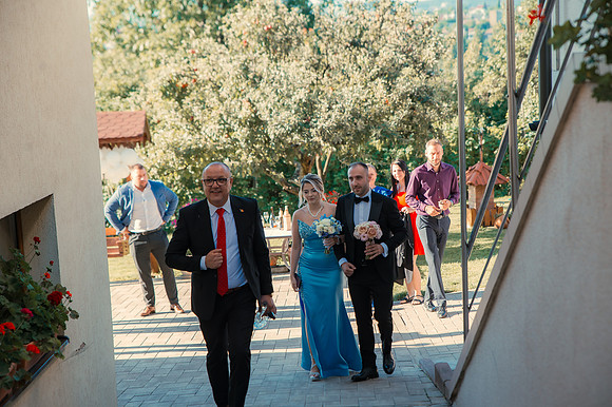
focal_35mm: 68
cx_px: 317
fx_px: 1162
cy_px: 196
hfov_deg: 29.5
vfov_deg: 19.9
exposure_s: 1/125
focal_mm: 66
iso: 100
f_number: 3.5
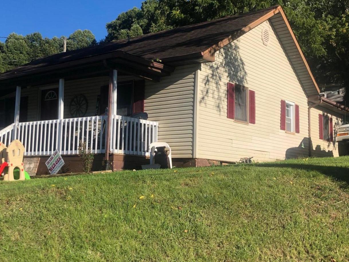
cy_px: 133
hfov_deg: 40.9
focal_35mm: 46
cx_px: 126
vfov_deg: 31.5
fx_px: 464
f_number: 1.8
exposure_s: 1/1333
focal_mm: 3.99
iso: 20
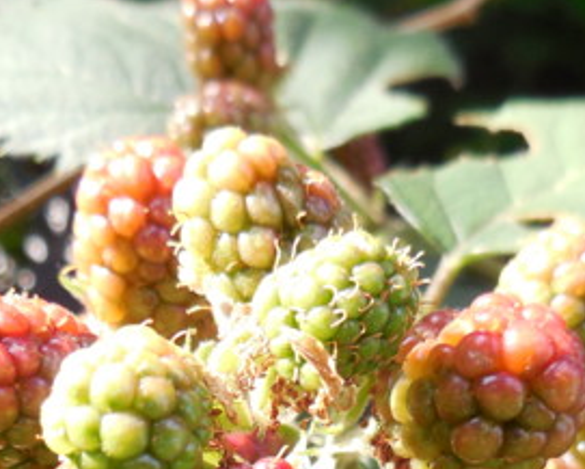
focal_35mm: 72
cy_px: 571
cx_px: 324
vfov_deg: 19.9
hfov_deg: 26.4
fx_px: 1247
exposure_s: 1/100
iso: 125
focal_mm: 4.5
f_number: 3.1
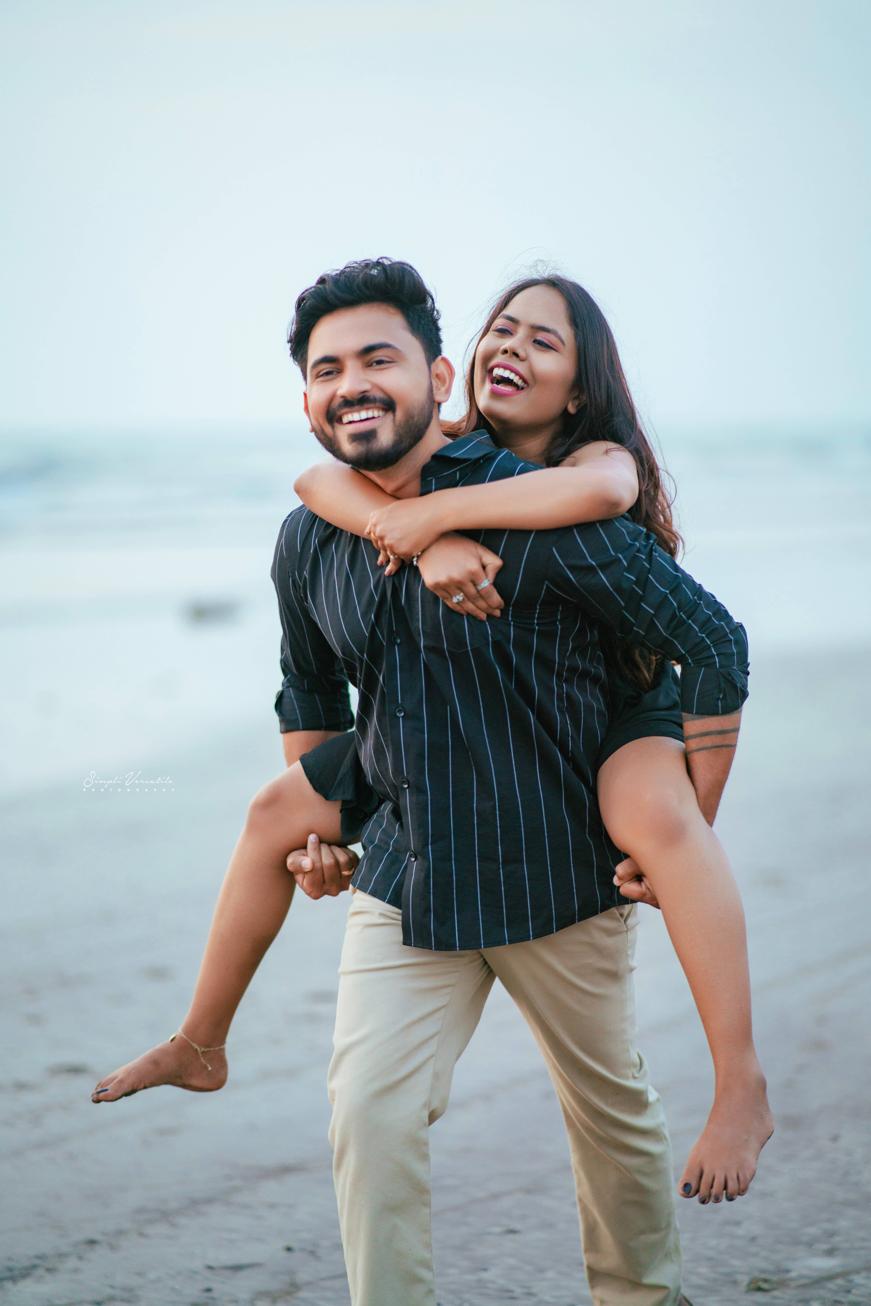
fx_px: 3083
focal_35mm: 85
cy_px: 653
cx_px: 436
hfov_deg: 16.1
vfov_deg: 23.9
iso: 400
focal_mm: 85
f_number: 1.4
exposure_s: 1/400
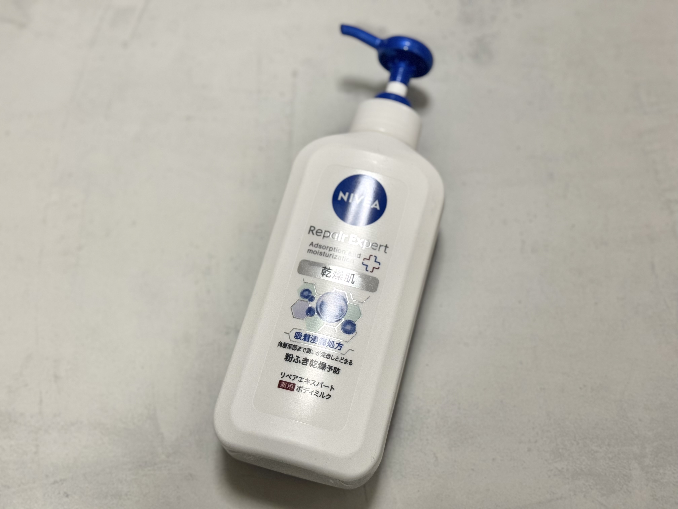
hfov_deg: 39.7
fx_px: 940
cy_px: 254
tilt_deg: -70.4
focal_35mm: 48
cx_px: 339
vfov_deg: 30.3
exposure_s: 1/50
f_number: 1.78
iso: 125
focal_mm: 6.76
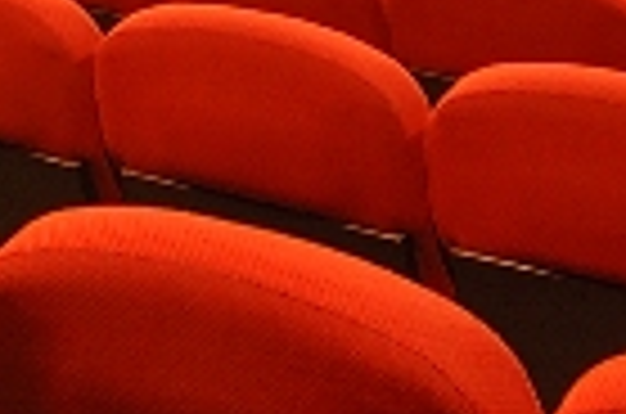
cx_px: 68
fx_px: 2307
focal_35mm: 133
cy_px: -470
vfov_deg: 9.5
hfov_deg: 15.3
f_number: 5
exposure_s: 2
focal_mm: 12
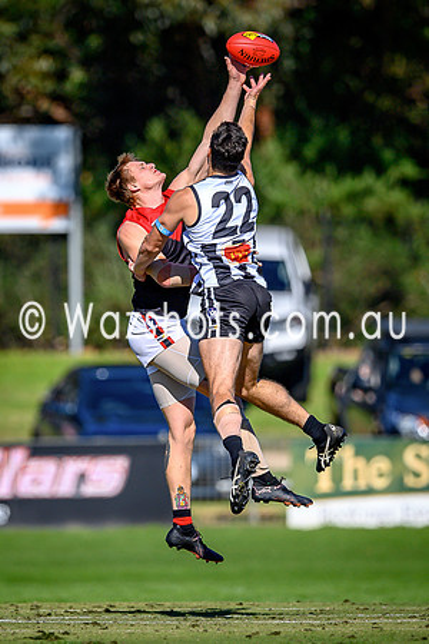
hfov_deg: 1.5
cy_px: 340
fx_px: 16470
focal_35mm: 921
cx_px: 130
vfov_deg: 2.2
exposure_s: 1/2500
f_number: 4
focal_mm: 500
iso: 160
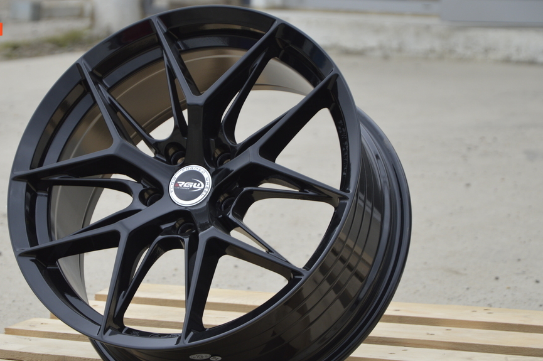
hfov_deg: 10.7
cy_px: 198
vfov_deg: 7.1
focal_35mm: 192
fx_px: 2893
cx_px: 193
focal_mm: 92
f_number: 5.6
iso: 160
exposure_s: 1/125
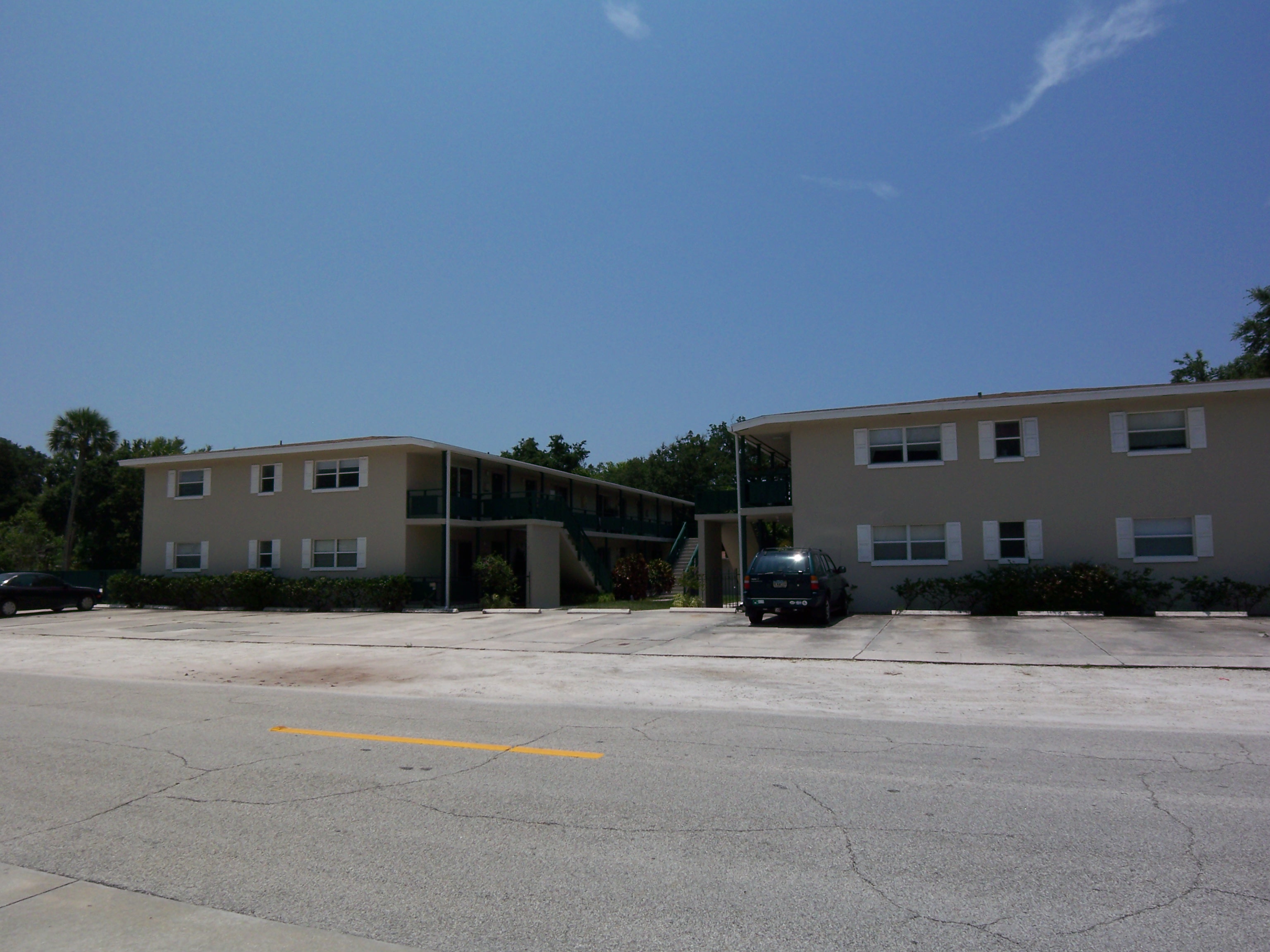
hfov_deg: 73.9
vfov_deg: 58.9
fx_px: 844
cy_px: 476
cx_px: 635
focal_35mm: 23
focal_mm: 3.8
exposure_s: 1/640
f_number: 5.6
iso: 50
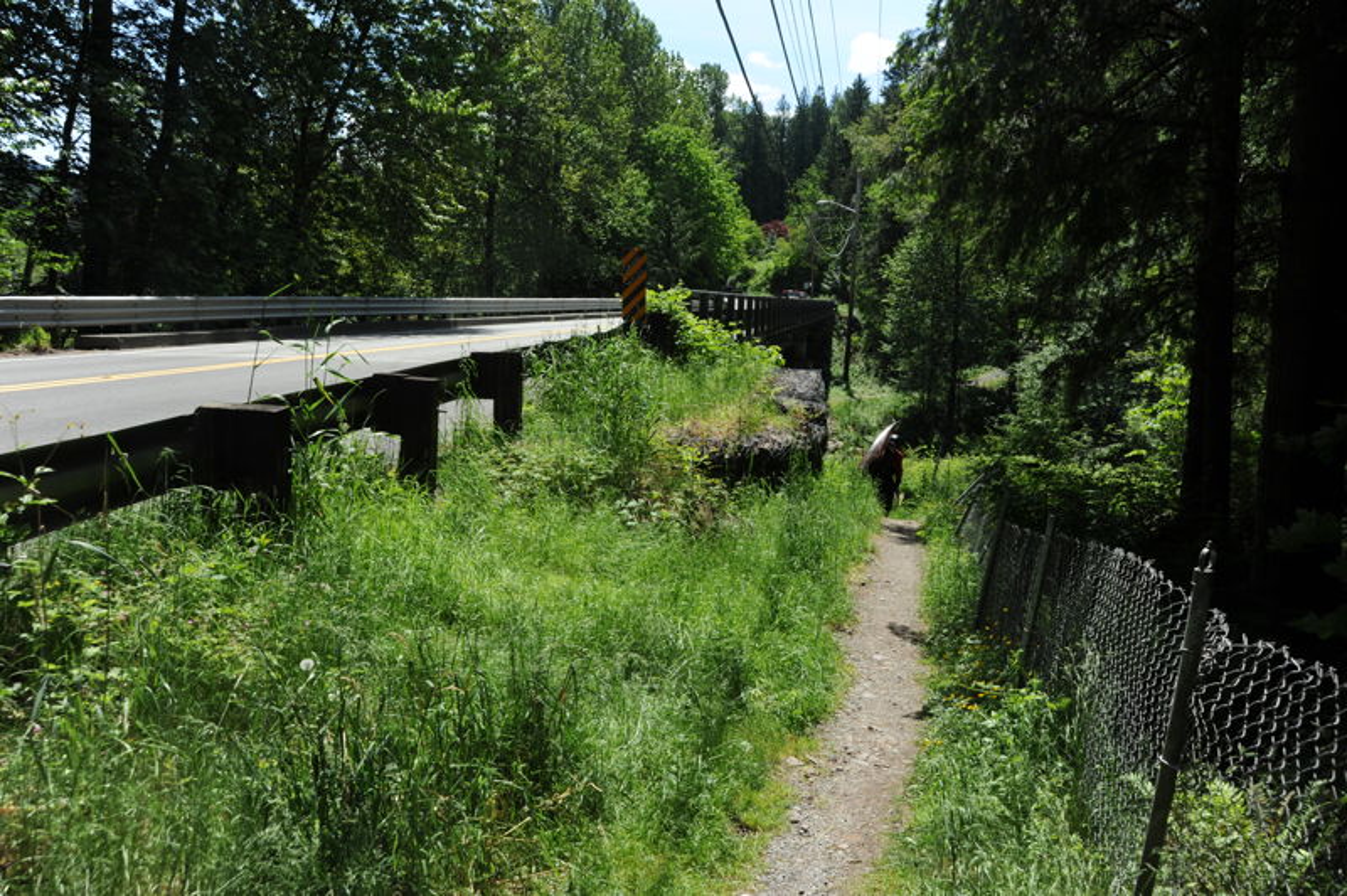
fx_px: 1047
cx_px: 674
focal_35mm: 28
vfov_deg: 46.3
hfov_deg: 65.5
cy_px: 448
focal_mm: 28
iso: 200
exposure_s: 1/125
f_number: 14
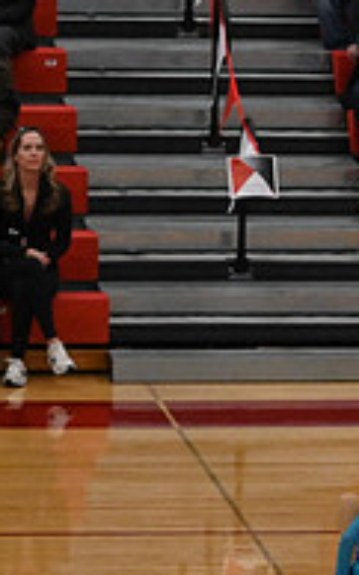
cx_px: 846
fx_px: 5017
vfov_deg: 6.5
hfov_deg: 4.0
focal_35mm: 320
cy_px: 553
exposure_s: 1/500
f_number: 4
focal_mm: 70
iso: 5000
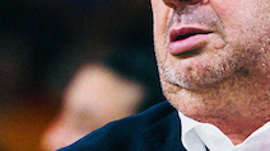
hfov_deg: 1.8
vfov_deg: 1.0
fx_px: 8501
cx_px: 188
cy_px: 280
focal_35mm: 1188
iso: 2500
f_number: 2.8
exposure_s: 1/1600
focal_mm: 200
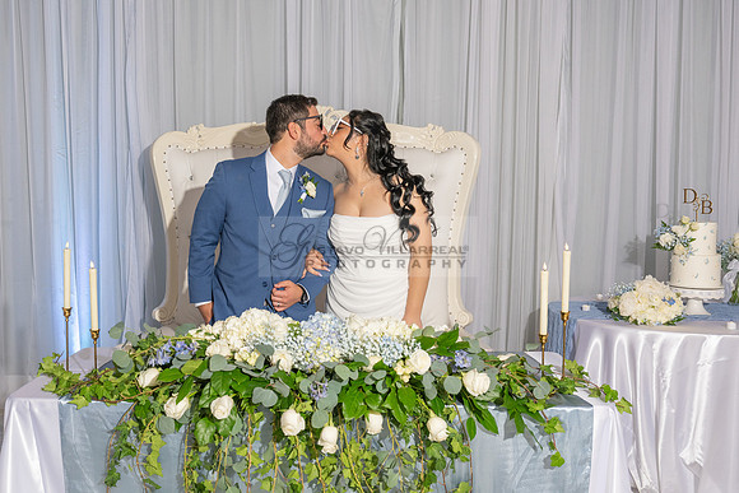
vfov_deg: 33.2
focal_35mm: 40
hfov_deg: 47.9
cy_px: 222
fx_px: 827
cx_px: 307
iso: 640
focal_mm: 34.5
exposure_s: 1/160
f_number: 8
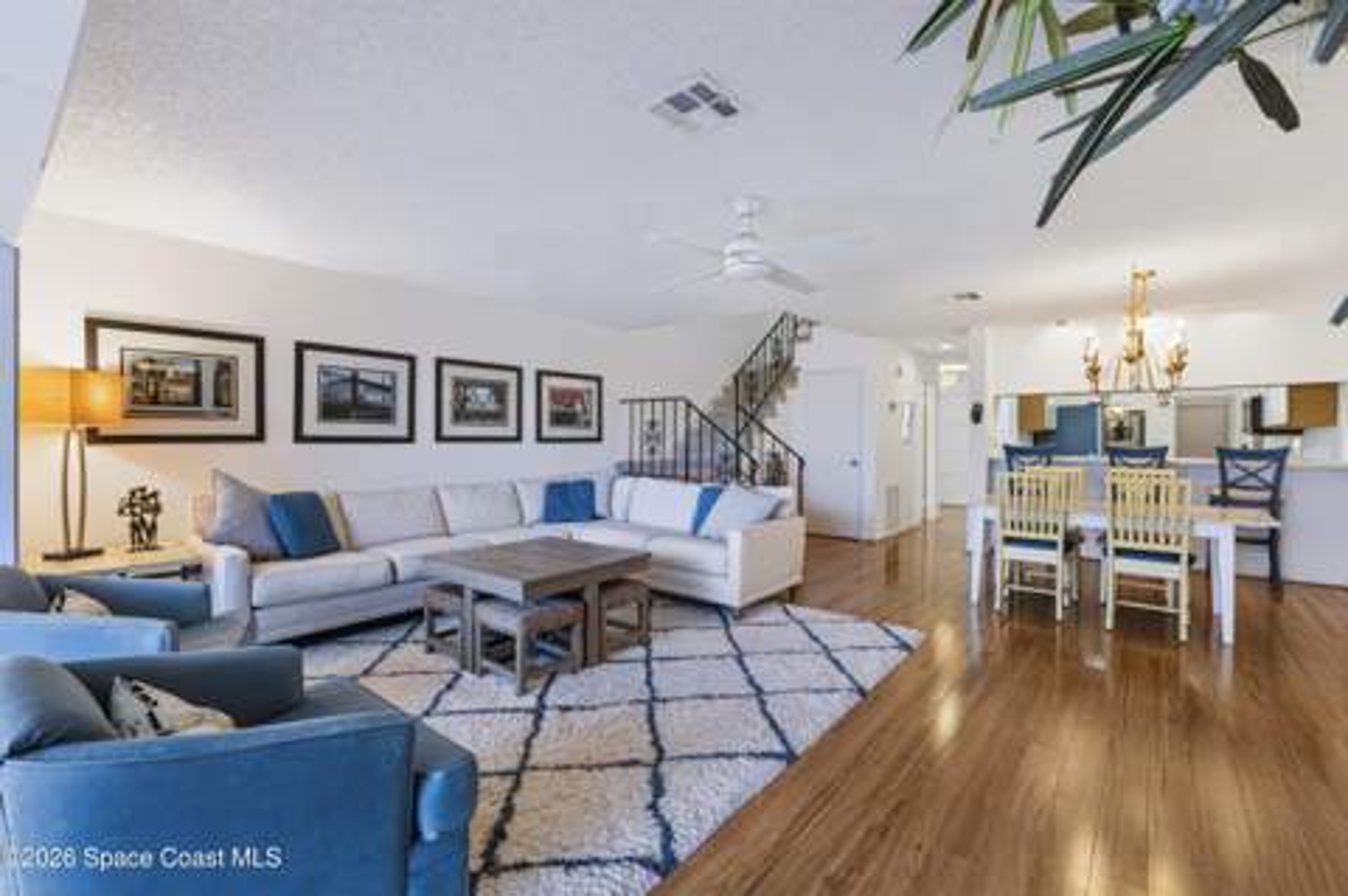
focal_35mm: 15
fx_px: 561
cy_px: 448
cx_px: 674
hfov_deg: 100.4
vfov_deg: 77.2
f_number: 8
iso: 400
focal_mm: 10
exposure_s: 1/13
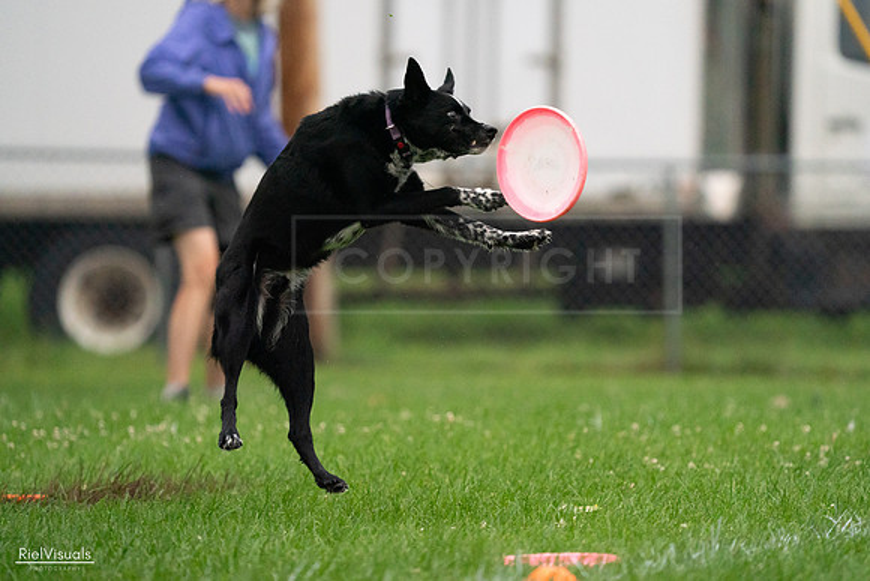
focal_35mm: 439
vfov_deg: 3.1
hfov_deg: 4.7
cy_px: 290
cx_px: 443
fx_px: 10621
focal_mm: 426
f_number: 6.3
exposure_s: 1/1600
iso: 6400
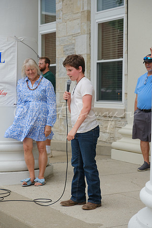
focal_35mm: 83
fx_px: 526
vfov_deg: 24.5
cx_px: 76
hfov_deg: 16.5
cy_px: 114
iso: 400
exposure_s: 1/3000
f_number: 2.8
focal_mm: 55
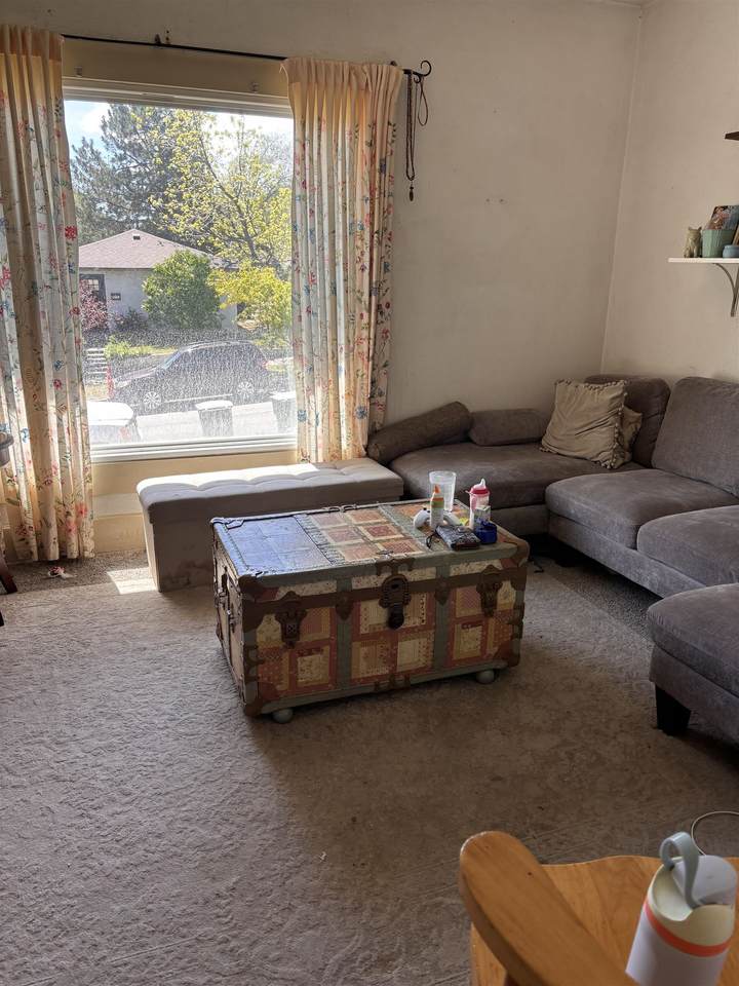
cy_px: 493
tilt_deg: -17.3
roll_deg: -0.5
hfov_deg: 53.1
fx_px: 740
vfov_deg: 67.3
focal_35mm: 26
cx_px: 370
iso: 40
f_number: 1.6
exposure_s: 1/146
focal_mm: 5.96
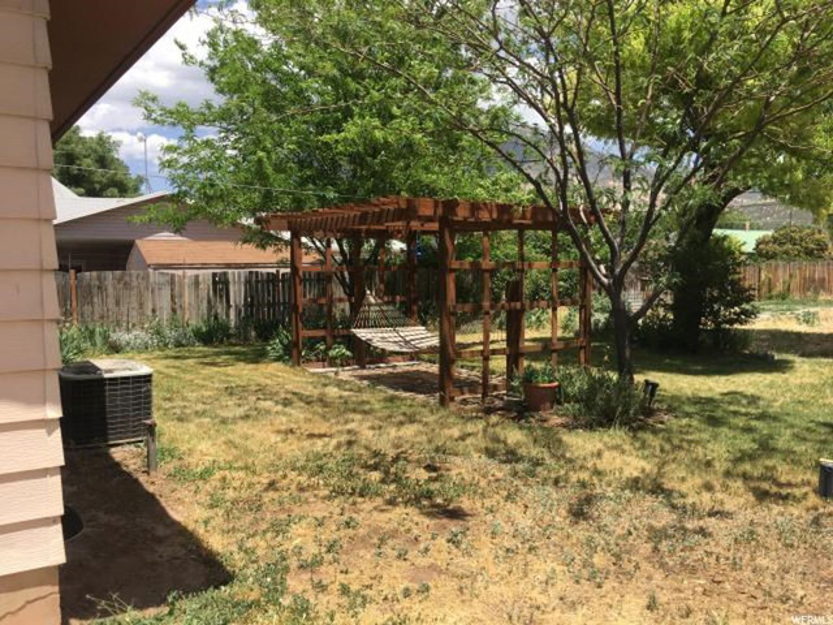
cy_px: 312
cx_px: 416
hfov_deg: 61.7
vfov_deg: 48.2
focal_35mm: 29
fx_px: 698
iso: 25
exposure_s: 1/1241
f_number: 2.2
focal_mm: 4.15
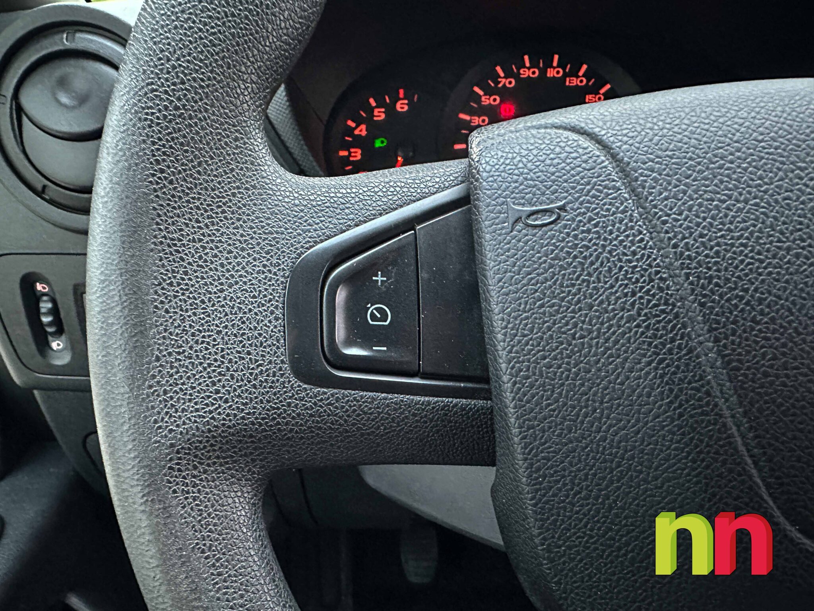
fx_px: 564
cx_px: 407
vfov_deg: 56.8
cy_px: 306
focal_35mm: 24
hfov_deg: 71.6
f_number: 1.8
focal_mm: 6.86
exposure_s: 1/3200
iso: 80
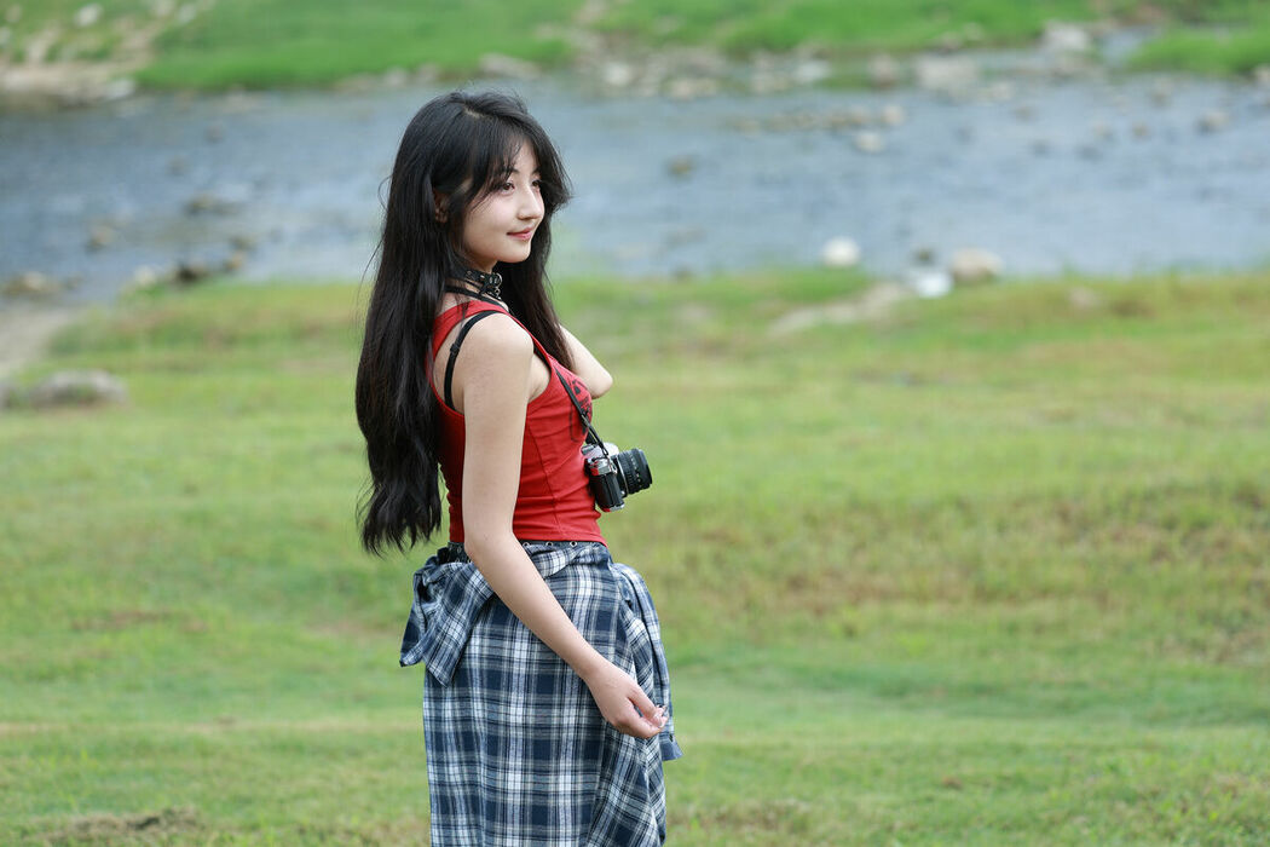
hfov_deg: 22.1
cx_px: 635
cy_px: 424
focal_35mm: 92
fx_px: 3245
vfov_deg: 14.9
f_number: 2.8
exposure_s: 1/250
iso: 100
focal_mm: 92
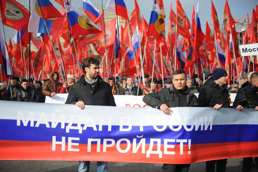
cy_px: 86
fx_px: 322
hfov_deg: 43.6
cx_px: 129
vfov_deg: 29.8
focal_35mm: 45
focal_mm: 45
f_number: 2.8
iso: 640
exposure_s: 1/8000
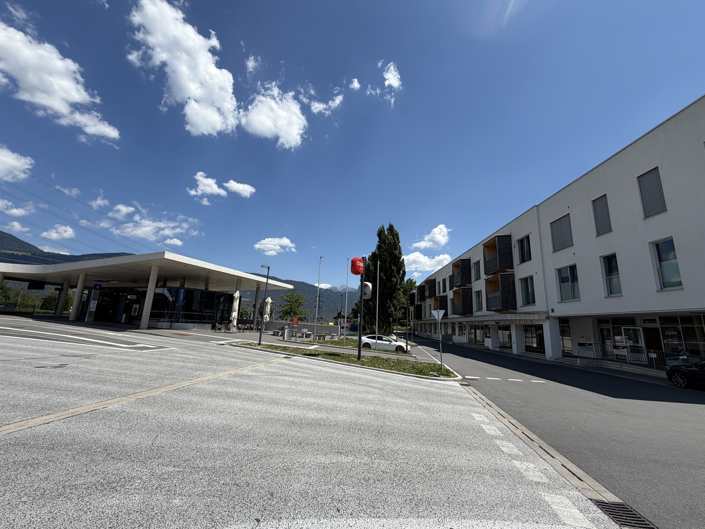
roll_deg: -2.2
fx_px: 285
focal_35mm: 14
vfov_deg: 85.7
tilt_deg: +11.4
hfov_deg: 102.1
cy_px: 264
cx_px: 352
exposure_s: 1/1105
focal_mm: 2.22
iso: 20
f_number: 2.2
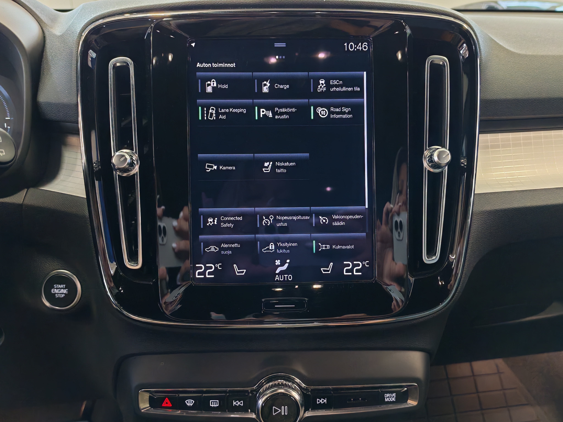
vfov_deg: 45.4
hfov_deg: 58.4
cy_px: 211
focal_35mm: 31
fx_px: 504
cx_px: 282
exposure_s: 1/100
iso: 1222
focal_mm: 6.12
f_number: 1.9
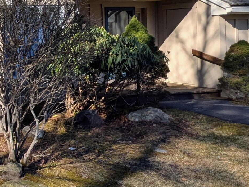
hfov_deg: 28.5
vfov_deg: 27.8
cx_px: -97
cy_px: 31
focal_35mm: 51
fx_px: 367
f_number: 2.2
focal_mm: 2.22
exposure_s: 1/618
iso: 42
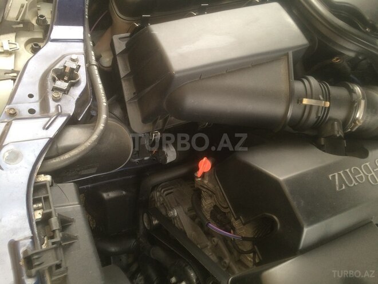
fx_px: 317
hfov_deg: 61.7
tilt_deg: -52.9
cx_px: 189
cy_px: 142
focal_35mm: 29
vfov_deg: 48.2
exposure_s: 1/50
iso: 50
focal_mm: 4.15
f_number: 2.2
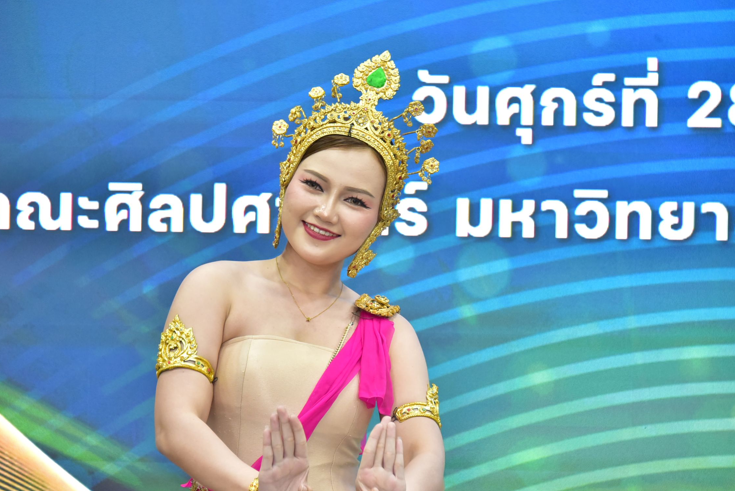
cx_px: 331
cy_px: 272
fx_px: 4310
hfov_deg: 9.7
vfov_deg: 6.5
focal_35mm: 211
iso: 4000
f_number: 5.6
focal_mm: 190
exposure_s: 1/200
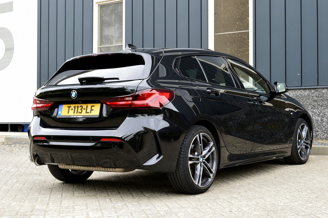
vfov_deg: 23.7
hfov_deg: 35.1
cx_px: 164
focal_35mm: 57
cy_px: 109
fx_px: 519
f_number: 8
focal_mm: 38
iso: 450
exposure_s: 1/60
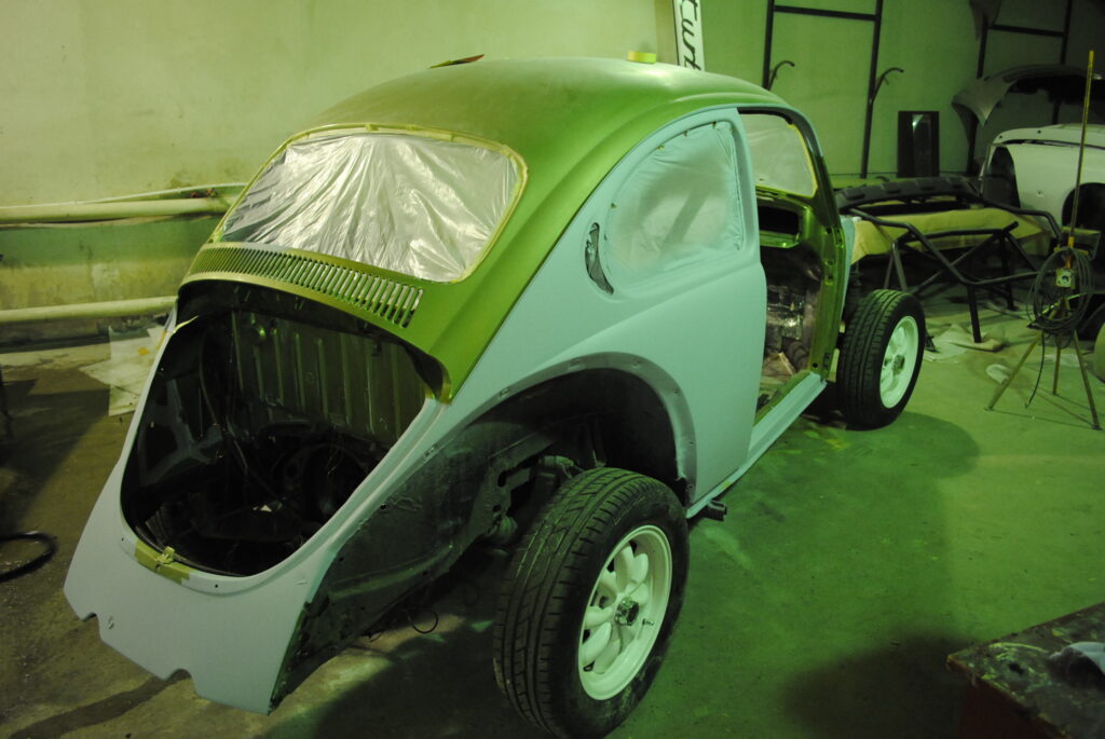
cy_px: 370
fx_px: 922
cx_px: 552
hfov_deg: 61.9
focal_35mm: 30
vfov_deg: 43.7
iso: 720
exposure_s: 1/30
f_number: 3.8
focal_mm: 20
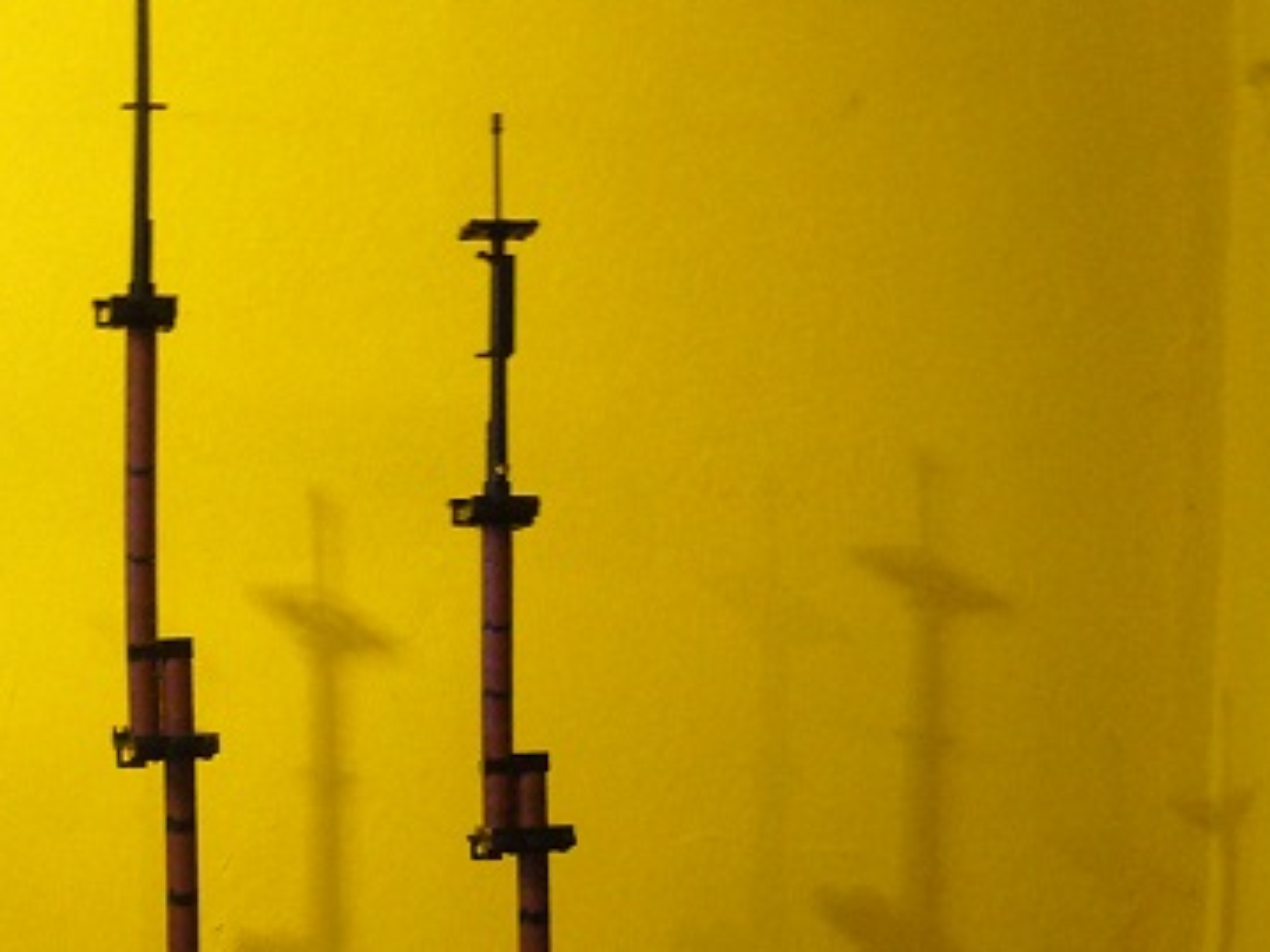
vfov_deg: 18.7
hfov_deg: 24.0
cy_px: 782
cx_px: 18
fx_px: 2861
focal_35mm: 78
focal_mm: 5.8
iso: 200
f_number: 2.8
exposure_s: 1/8
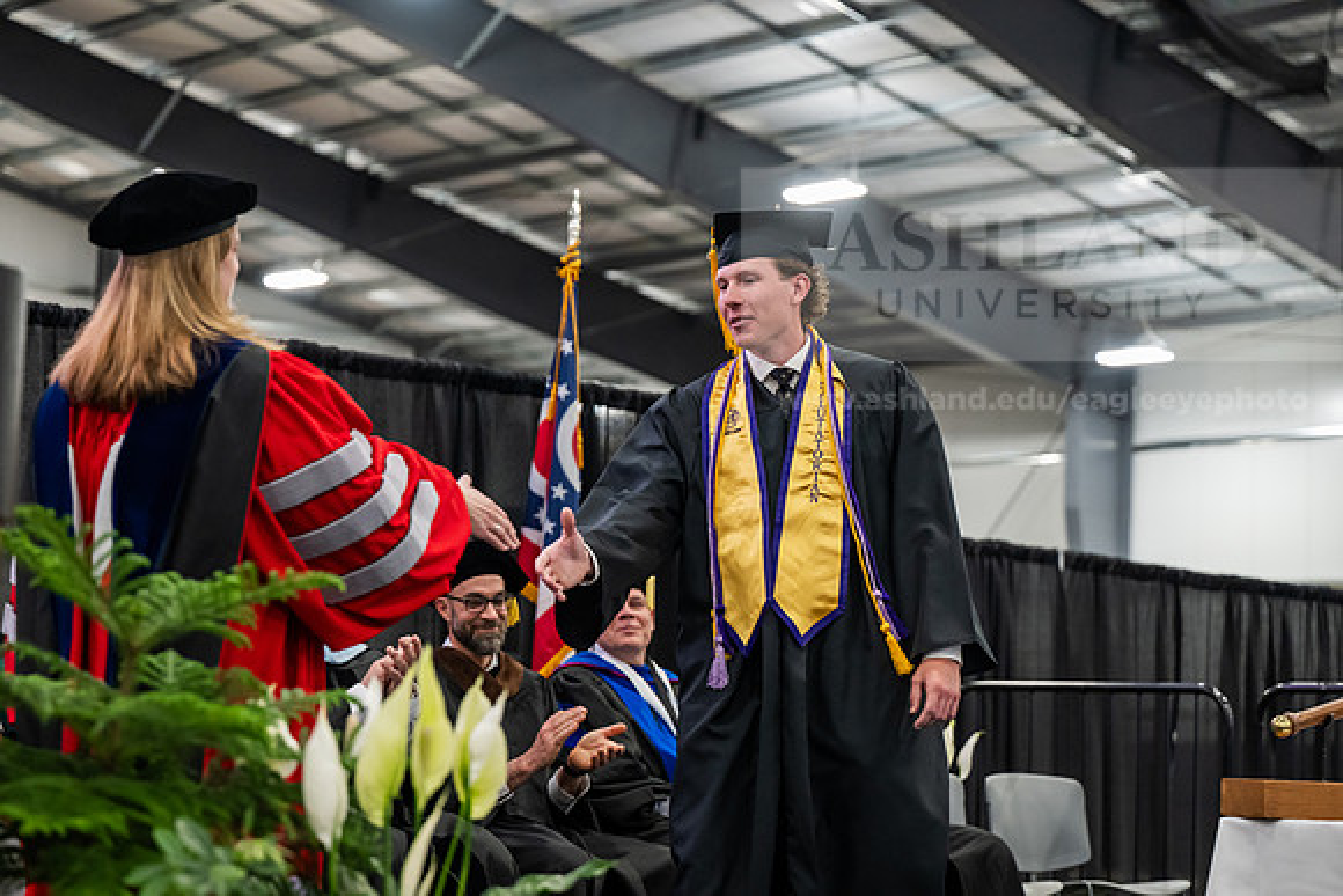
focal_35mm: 74
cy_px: 448
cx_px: 672
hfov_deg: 27.3
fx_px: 2761
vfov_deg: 18.4
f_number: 3.2
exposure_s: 1/200
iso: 2500
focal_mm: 74
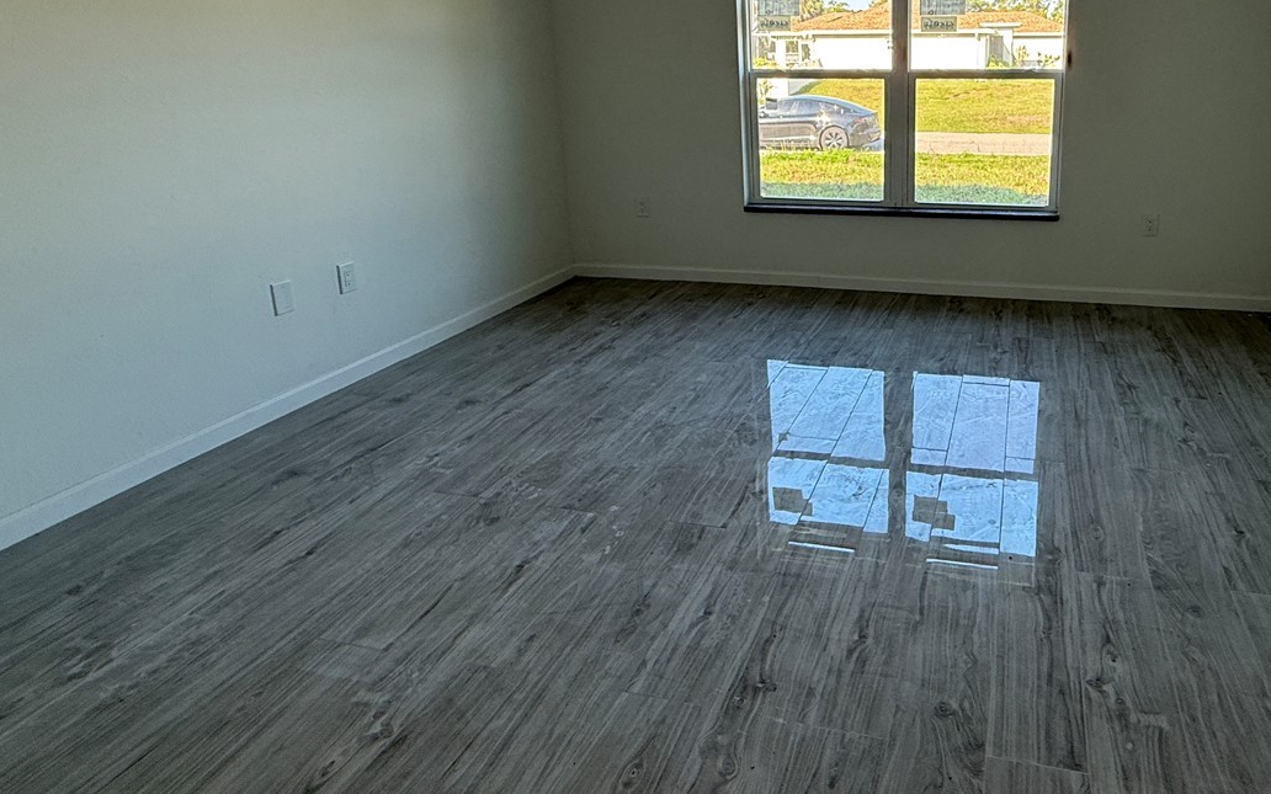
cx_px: 868
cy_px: 234
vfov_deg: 51.5
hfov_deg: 74.3
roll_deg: +0.2
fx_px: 797
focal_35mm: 23
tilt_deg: -13.7
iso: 64
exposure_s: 1/99
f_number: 2.2
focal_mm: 2.22
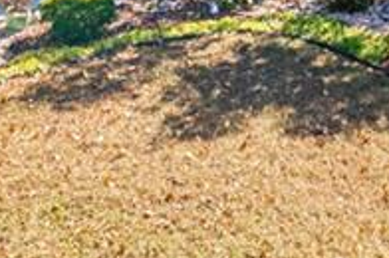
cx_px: 294
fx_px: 1241
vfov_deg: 10.9
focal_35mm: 115
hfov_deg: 17.7
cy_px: -241
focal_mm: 8.38
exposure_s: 1/60
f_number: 2.8
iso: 100
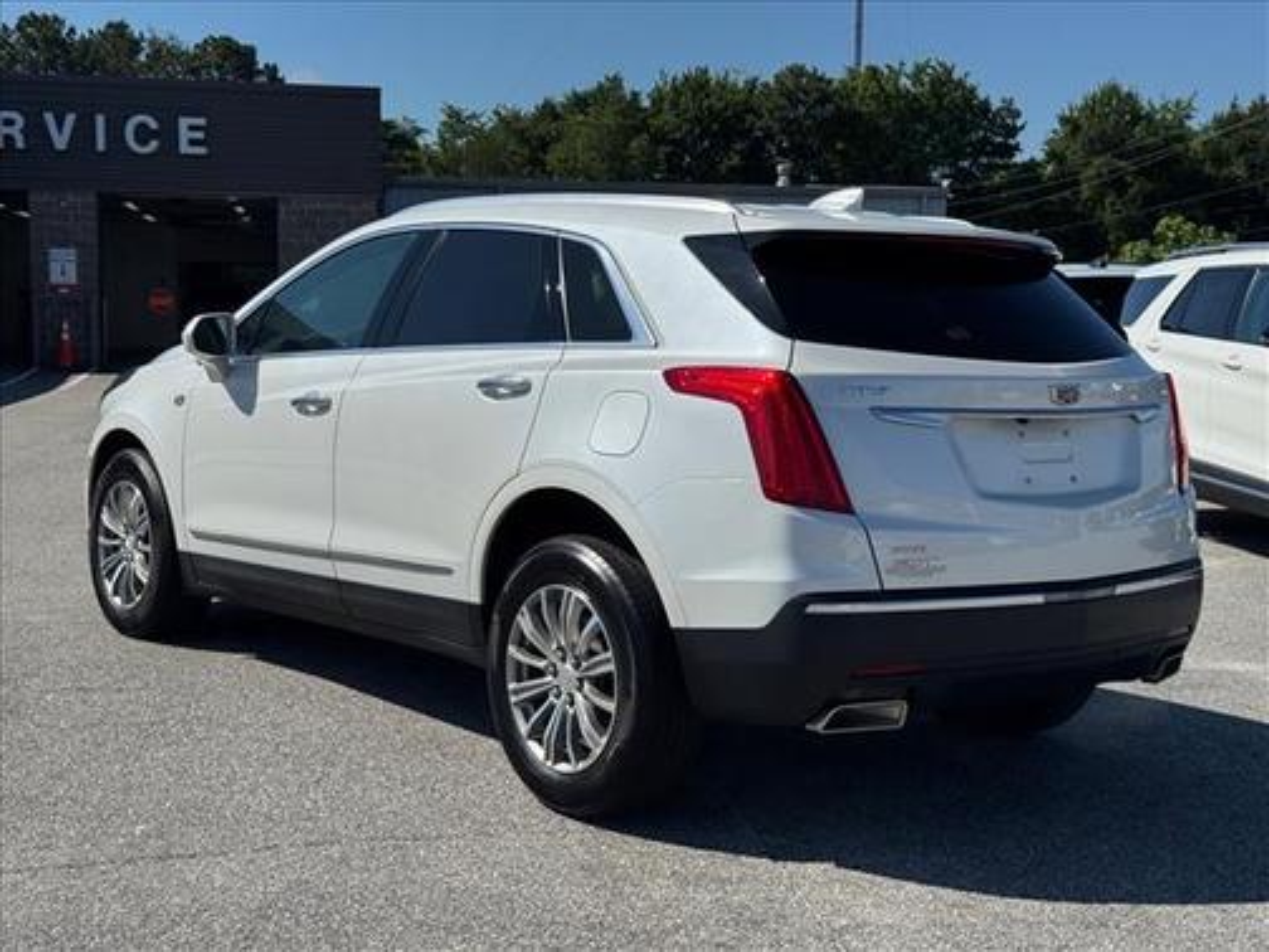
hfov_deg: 39.7
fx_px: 1760
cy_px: 476
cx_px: 634
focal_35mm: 48
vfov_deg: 30.3
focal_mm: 6.76
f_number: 1.78
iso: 64
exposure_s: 1/10526
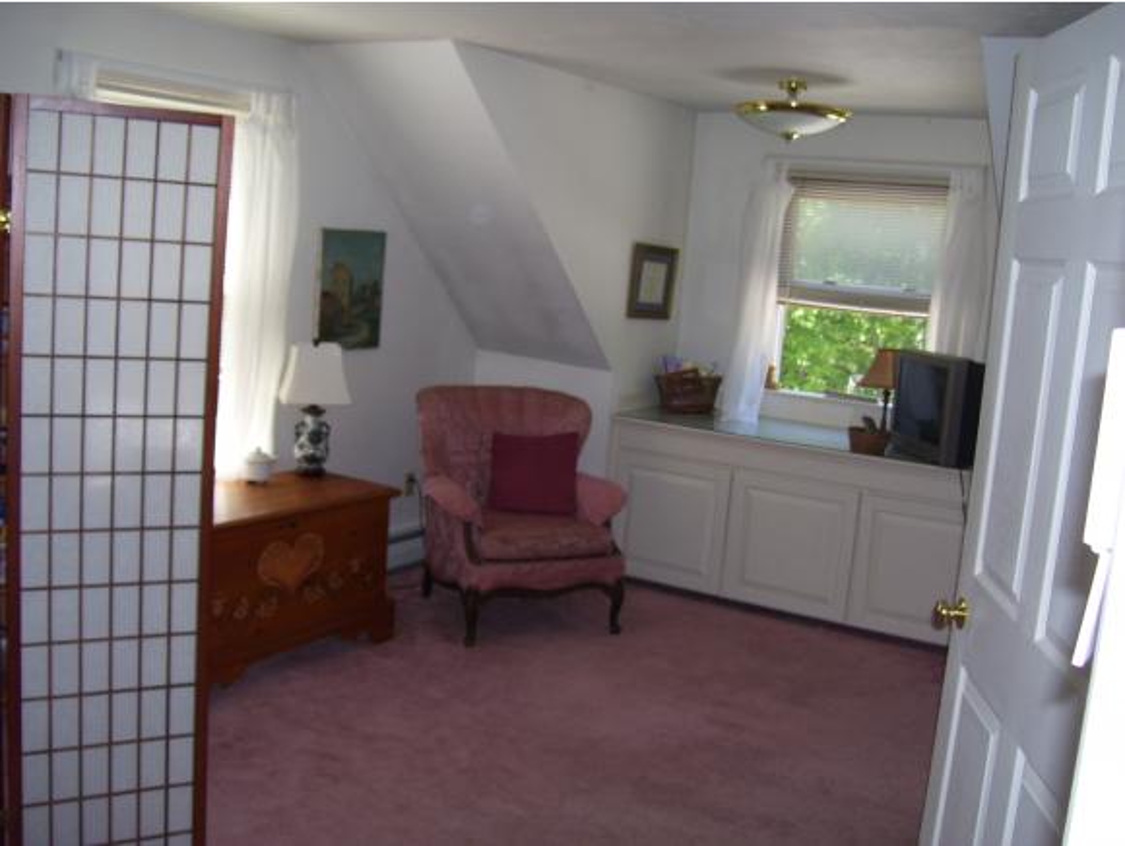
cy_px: 423
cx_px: 562
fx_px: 1203
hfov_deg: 50.1
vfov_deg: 38.7
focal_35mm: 37
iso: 80
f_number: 2.7
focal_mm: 6
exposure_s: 1/60
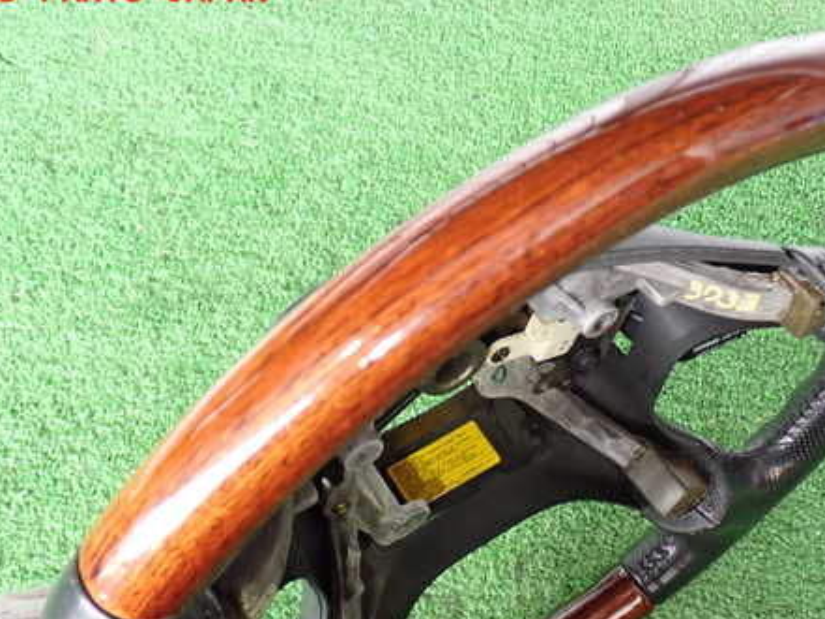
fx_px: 1168
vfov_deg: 29.6
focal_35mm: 49
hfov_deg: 38.8
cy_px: 387
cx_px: 488
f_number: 2.5
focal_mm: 6.37
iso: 400
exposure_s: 1/40
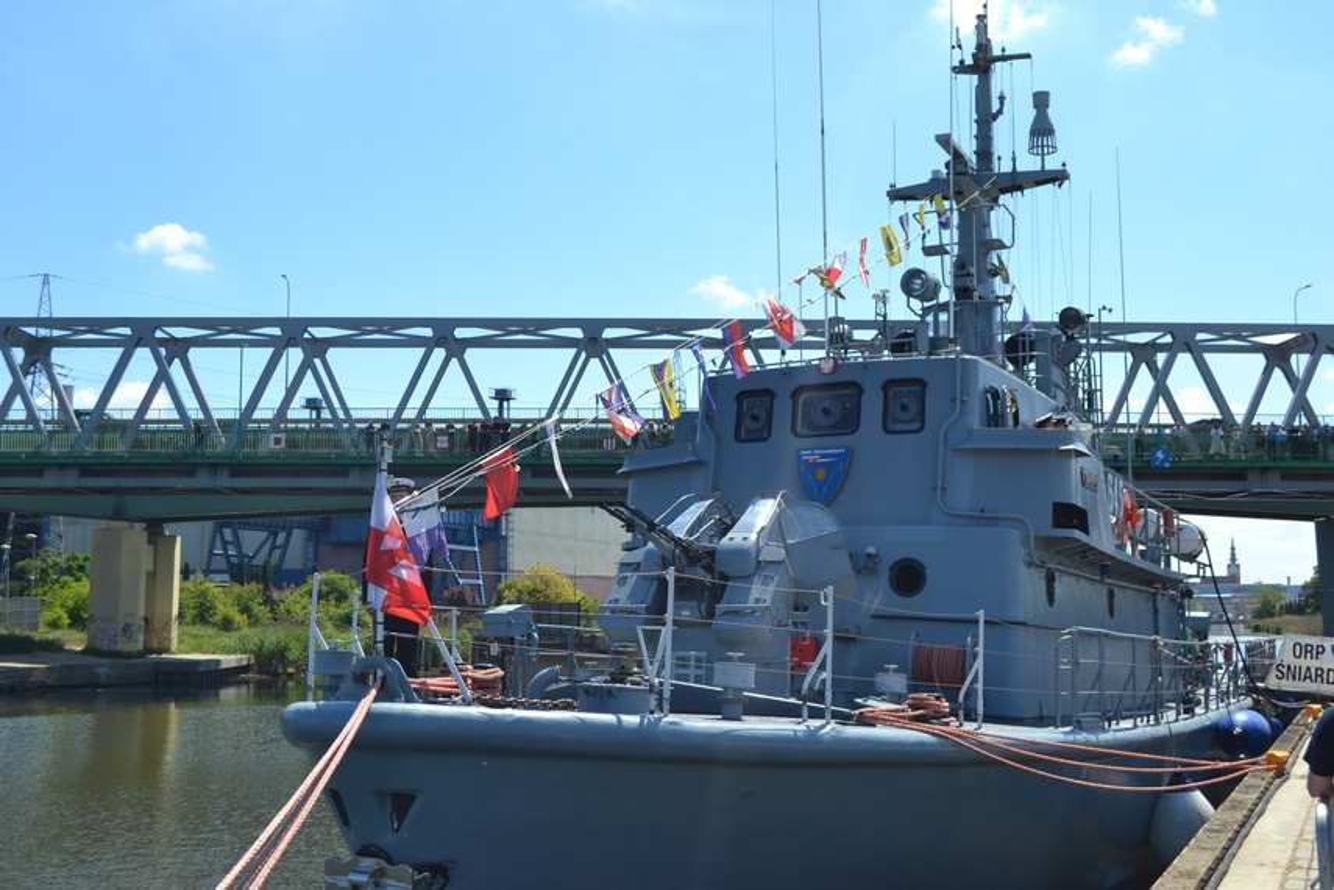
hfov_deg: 49.6
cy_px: 445
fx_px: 1445
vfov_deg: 34.2
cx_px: 667
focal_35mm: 39
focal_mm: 26
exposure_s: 1/1600
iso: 400
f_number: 5.6
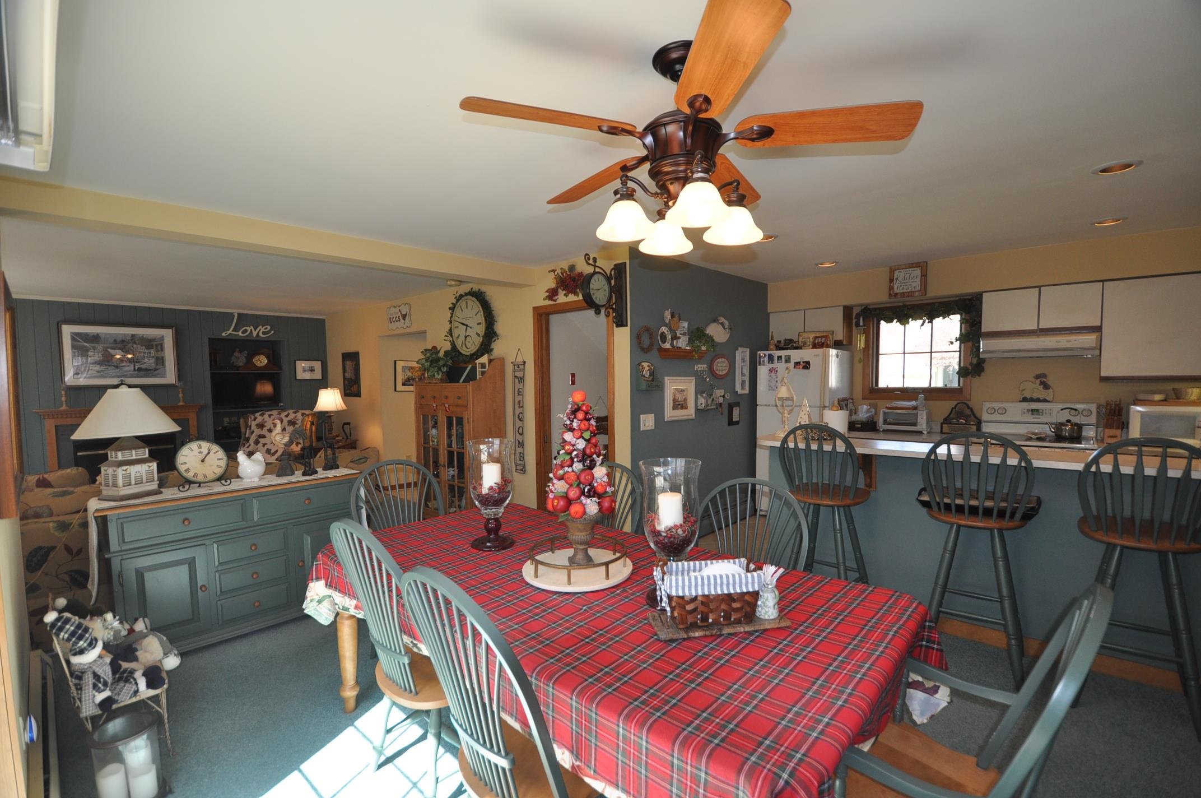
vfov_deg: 77.2
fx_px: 500
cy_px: 399
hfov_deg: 100.5
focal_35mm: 15
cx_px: 600
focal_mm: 10
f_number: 3.5
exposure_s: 1/160
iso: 400
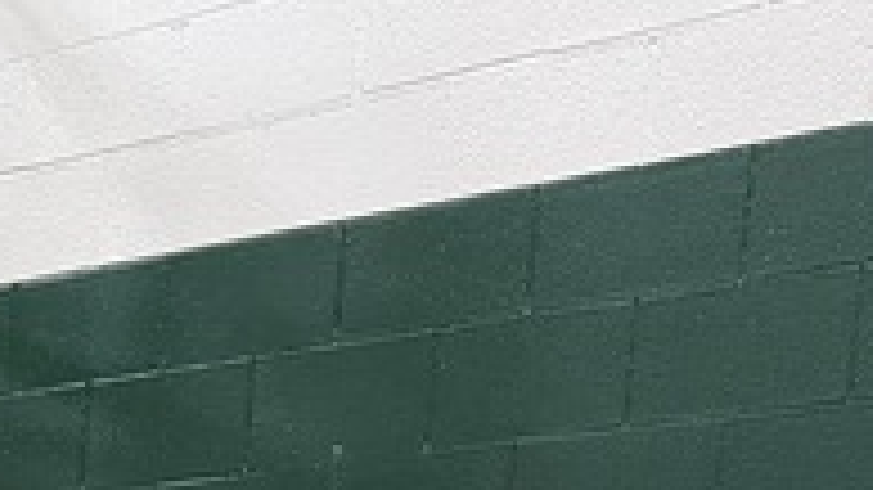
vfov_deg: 7.4
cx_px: -410
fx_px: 3194
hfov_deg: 14.6
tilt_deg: -10.9
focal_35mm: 138
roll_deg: -3.2
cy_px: 1641
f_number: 1.78
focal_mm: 6.76
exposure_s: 1/120
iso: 200
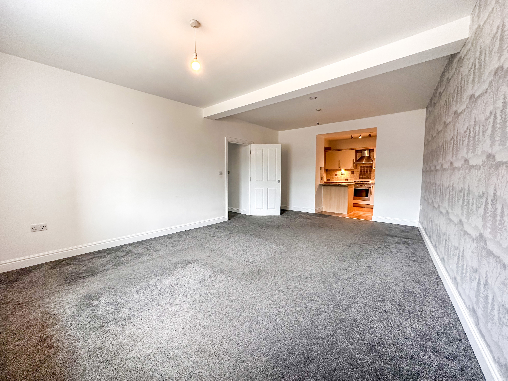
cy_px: 190
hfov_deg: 102.1
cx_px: 254
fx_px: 205
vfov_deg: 85.7
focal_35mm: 14
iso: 320
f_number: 2.2
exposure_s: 1/100
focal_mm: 2.22
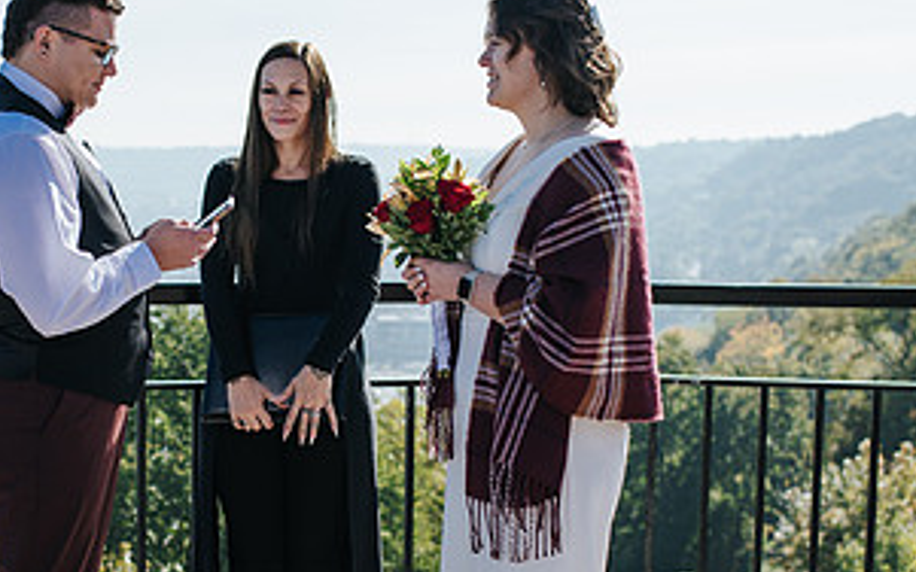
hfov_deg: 27.8
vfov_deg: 17.8
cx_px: 212
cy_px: 363
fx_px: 1822
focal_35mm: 73
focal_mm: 35
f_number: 3.2
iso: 100
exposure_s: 1/1000
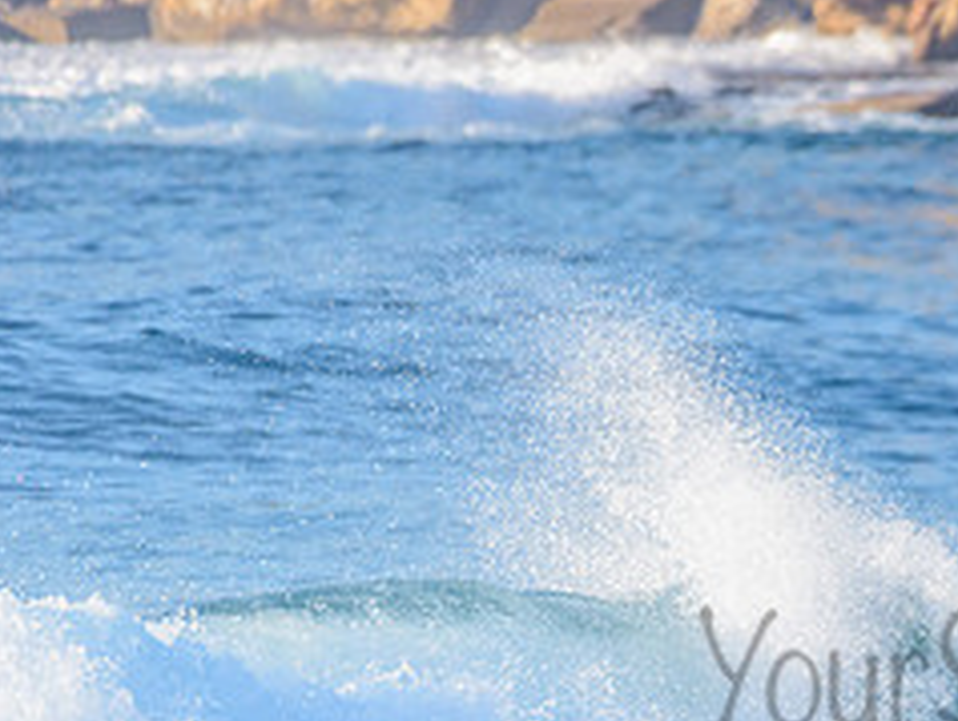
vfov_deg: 1.3
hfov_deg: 1.7
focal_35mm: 1170
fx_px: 32413
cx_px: 1115
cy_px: 634
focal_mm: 500
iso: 560
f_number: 5.6
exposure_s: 1/2000
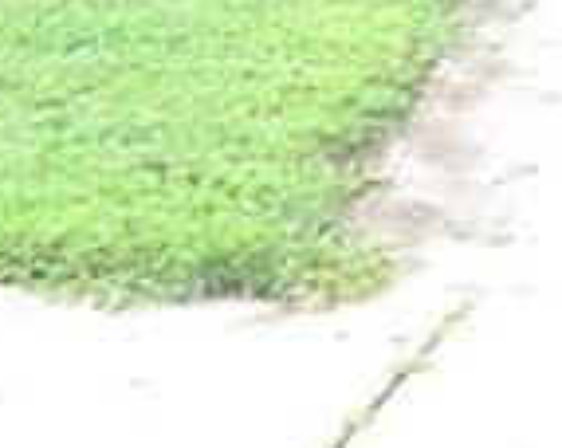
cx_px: 1104
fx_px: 2342
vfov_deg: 9.3
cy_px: -770
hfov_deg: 12.2
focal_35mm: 141
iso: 100
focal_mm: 14
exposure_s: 1/30
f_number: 4
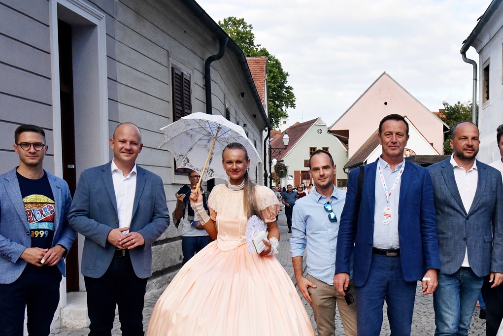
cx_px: 339
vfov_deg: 28.4
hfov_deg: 41.3
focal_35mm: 47
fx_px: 657
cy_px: 233
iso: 3200
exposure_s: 1/3200
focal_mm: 32
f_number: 8
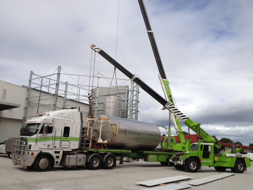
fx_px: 256
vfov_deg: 40.7
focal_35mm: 35
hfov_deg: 52.6
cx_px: 126
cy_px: 95
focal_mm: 4.28
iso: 64
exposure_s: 1/2632
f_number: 2.4
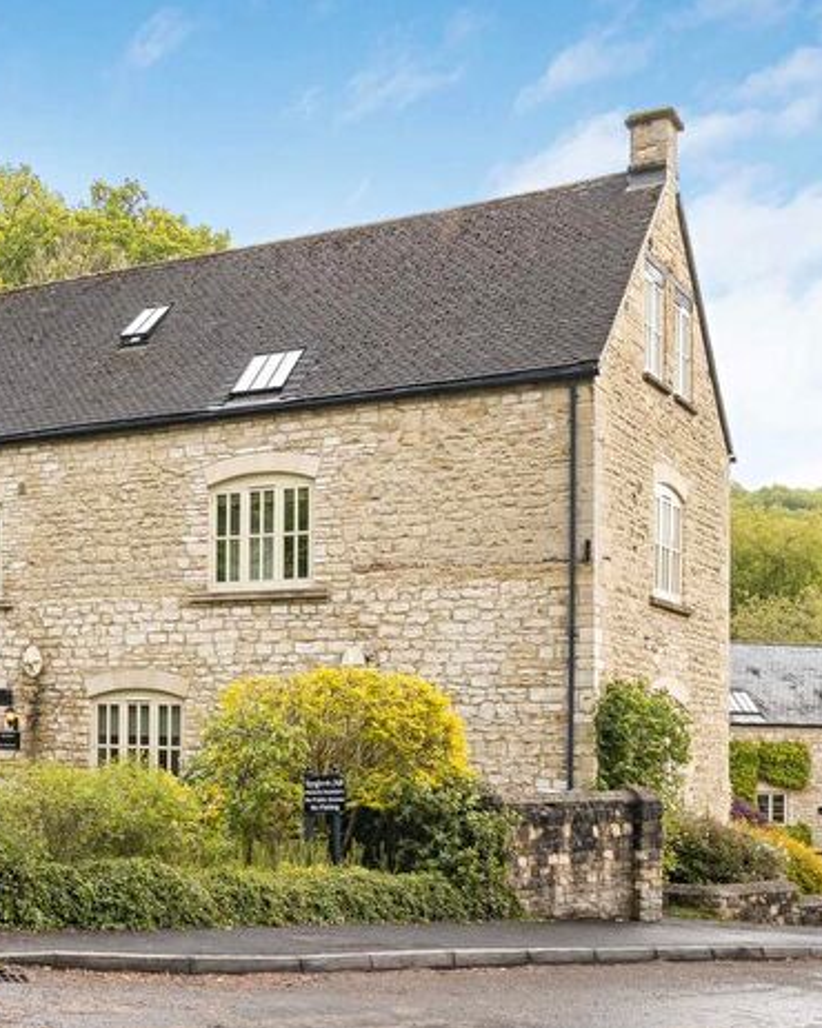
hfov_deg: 32.2
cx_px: 107
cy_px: 514
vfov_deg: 41.4
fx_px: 1361
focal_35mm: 45
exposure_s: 1/200
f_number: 8
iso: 400
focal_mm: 31.5
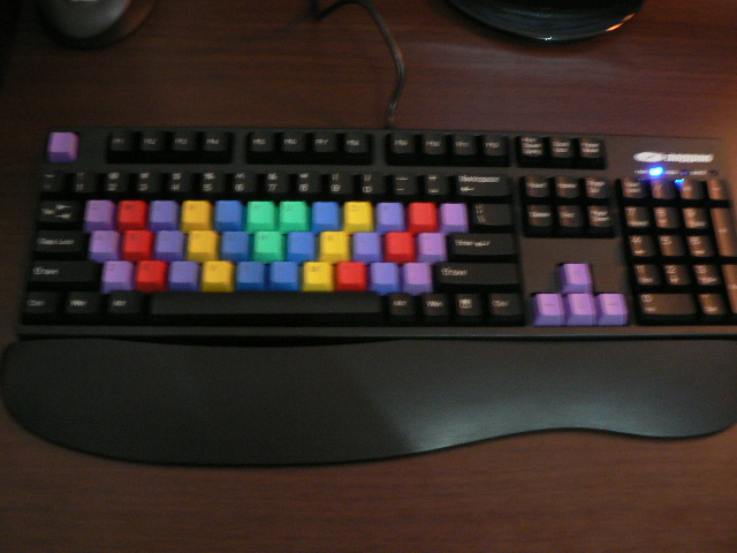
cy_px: 276
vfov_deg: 39.7
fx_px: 766
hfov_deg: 51.4
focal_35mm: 36
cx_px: 368
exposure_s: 1/4
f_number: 2.8
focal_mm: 6
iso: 200
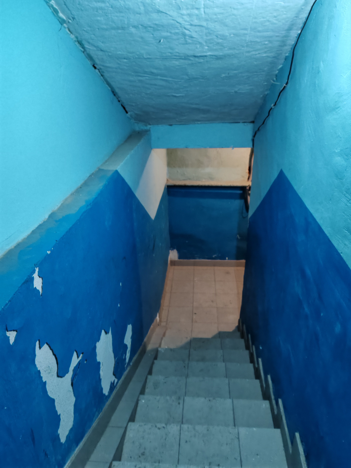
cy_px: 234
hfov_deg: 51.4
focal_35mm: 27
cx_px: 176
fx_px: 365
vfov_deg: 65.3
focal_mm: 5.52
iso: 800
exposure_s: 1/50
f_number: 1.95
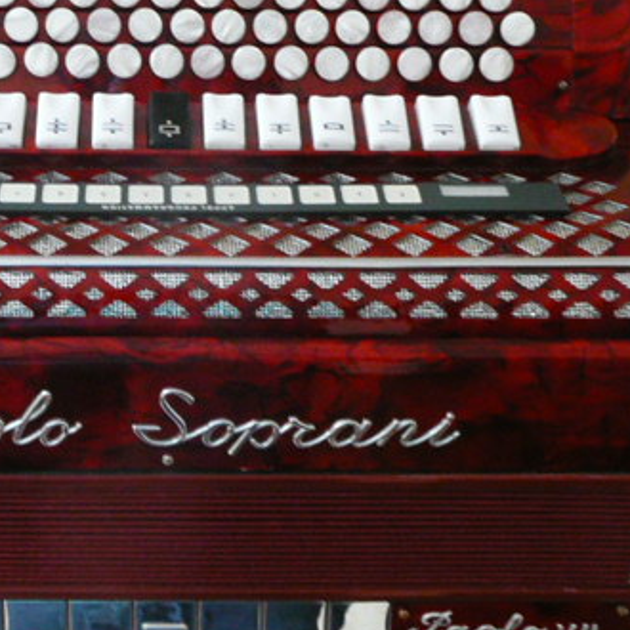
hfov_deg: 23.7
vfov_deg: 24.0
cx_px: 147
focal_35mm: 72
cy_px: 319
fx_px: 1483
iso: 400
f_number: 3.4
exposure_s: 1/8
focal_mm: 4.9
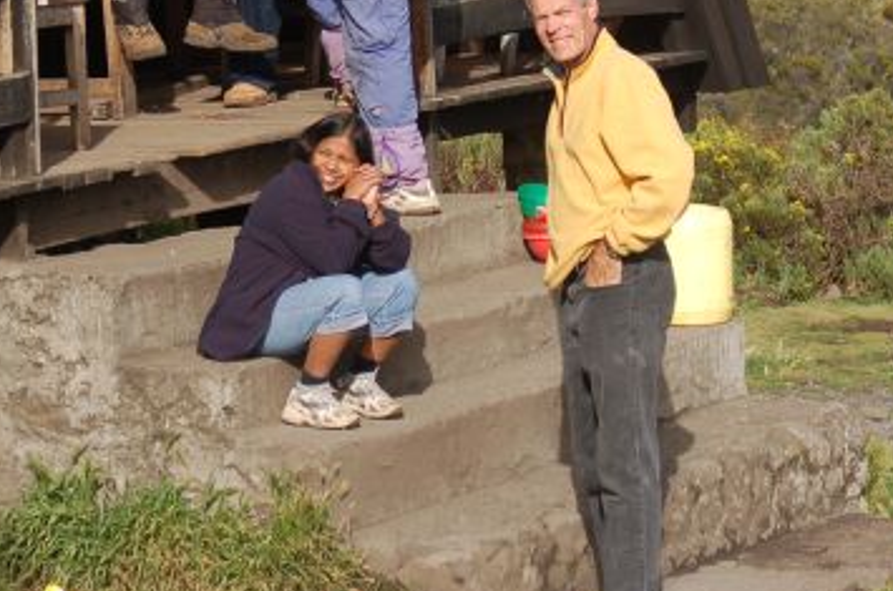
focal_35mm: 203
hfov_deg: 10.2
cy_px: 162
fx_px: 5024
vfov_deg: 6.7
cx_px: 473
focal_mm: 80
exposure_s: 1/640
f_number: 6.3
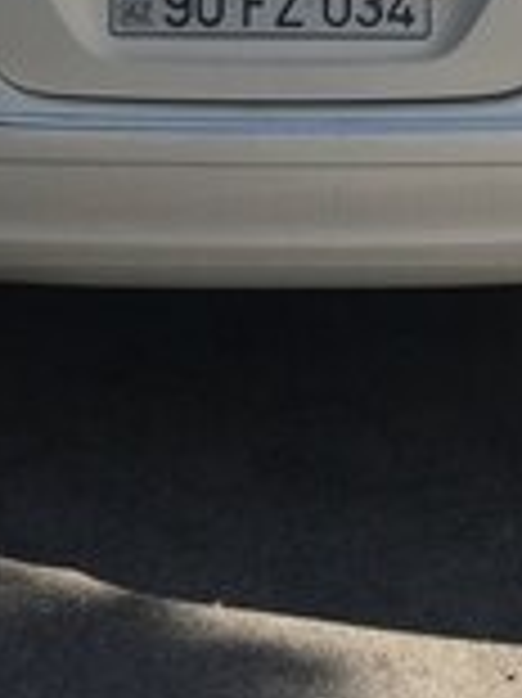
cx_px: 288
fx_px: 1872
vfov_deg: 20.0
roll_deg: -2.4
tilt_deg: -8.7
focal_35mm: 93
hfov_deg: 15.9
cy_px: -104
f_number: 2.2
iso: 25
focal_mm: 4.15
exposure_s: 1/1099
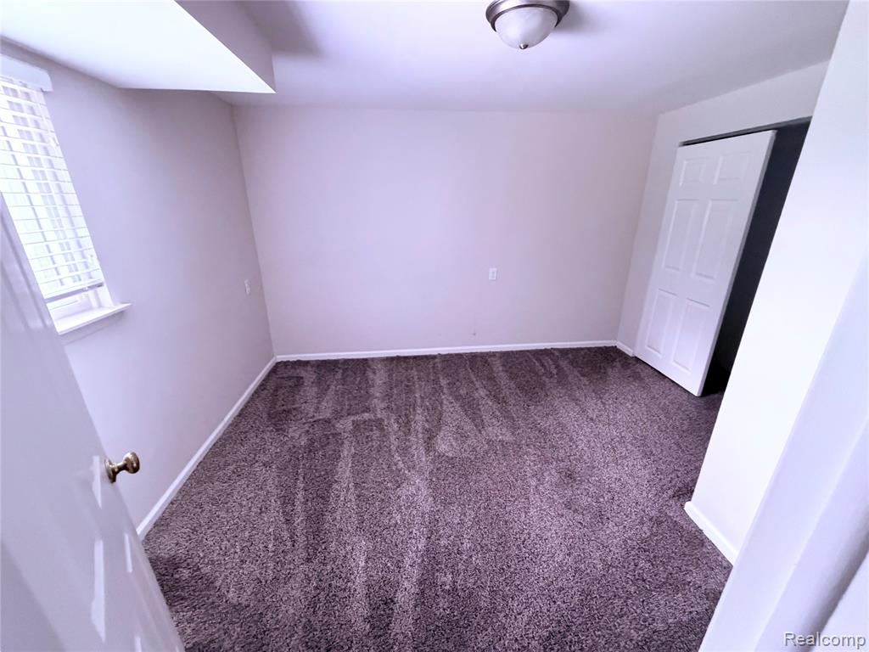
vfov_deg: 85.7
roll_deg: +2.0
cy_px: 326
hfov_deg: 102.1
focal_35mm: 14
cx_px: 434
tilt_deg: -20.7
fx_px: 351
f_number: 2.2
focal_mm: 2.22
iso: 640
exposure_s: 1/60
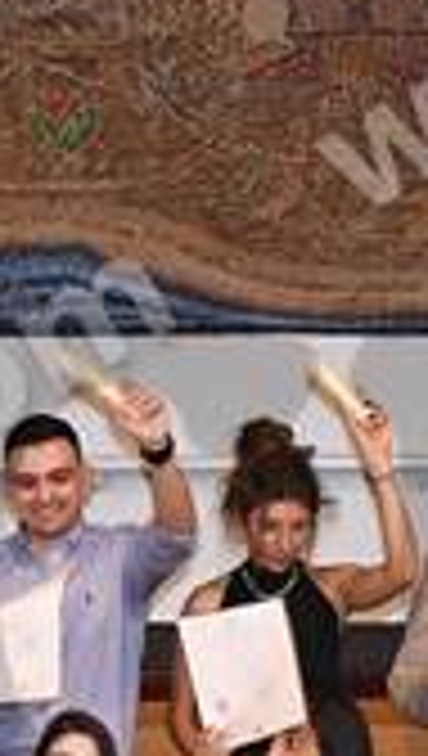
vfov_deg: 5.0
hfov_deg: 2.8
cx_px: -41
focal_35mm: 430
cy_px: 1084
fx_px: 8641
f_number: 9
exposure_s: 1/100
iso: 4000
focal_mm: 60
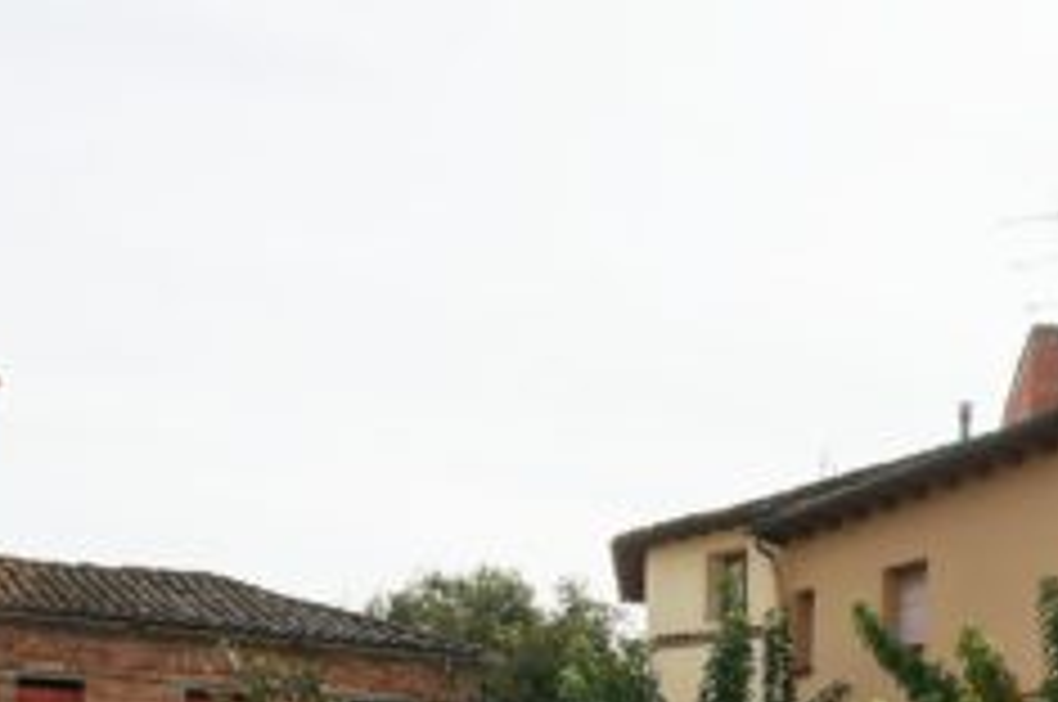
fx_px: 2348
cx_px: 284
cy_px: 999
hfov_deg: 25.1
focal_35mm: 80
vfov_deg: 15.8
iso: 100
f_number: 8
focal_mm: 18
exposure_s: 1/400
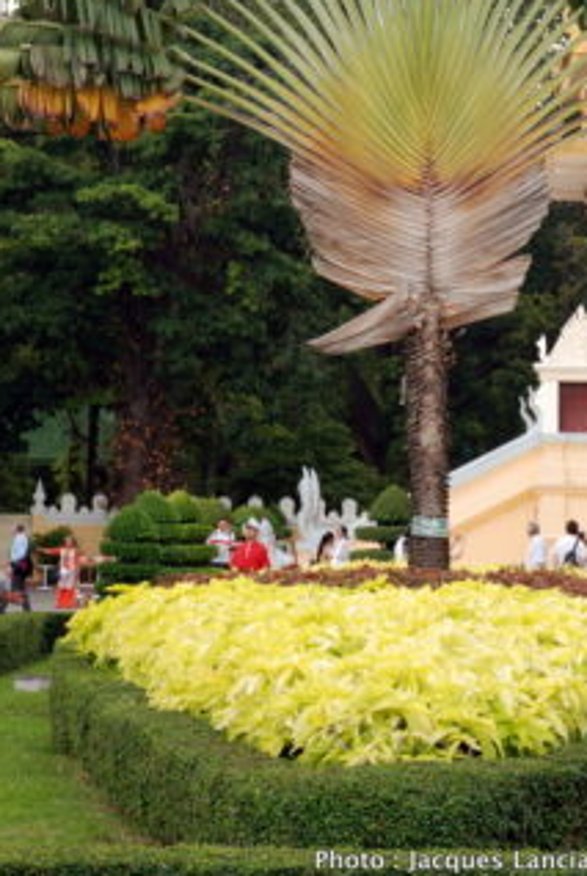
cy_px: 212
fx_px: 2876
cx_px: 406
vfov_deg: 17.2
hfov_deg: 11.6
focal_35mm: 118
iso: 100
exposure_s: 1/125
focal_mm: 50
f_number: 5.6
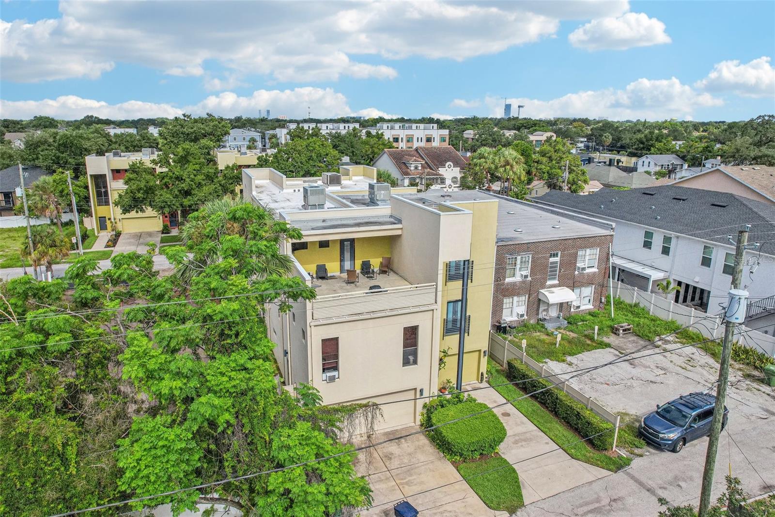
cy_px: 258
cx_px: 388
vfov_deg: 57.2
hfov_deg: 78.6
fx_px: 473
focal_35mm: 22
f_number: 2.8
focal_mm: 8.4
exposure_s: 1/6400
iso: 400
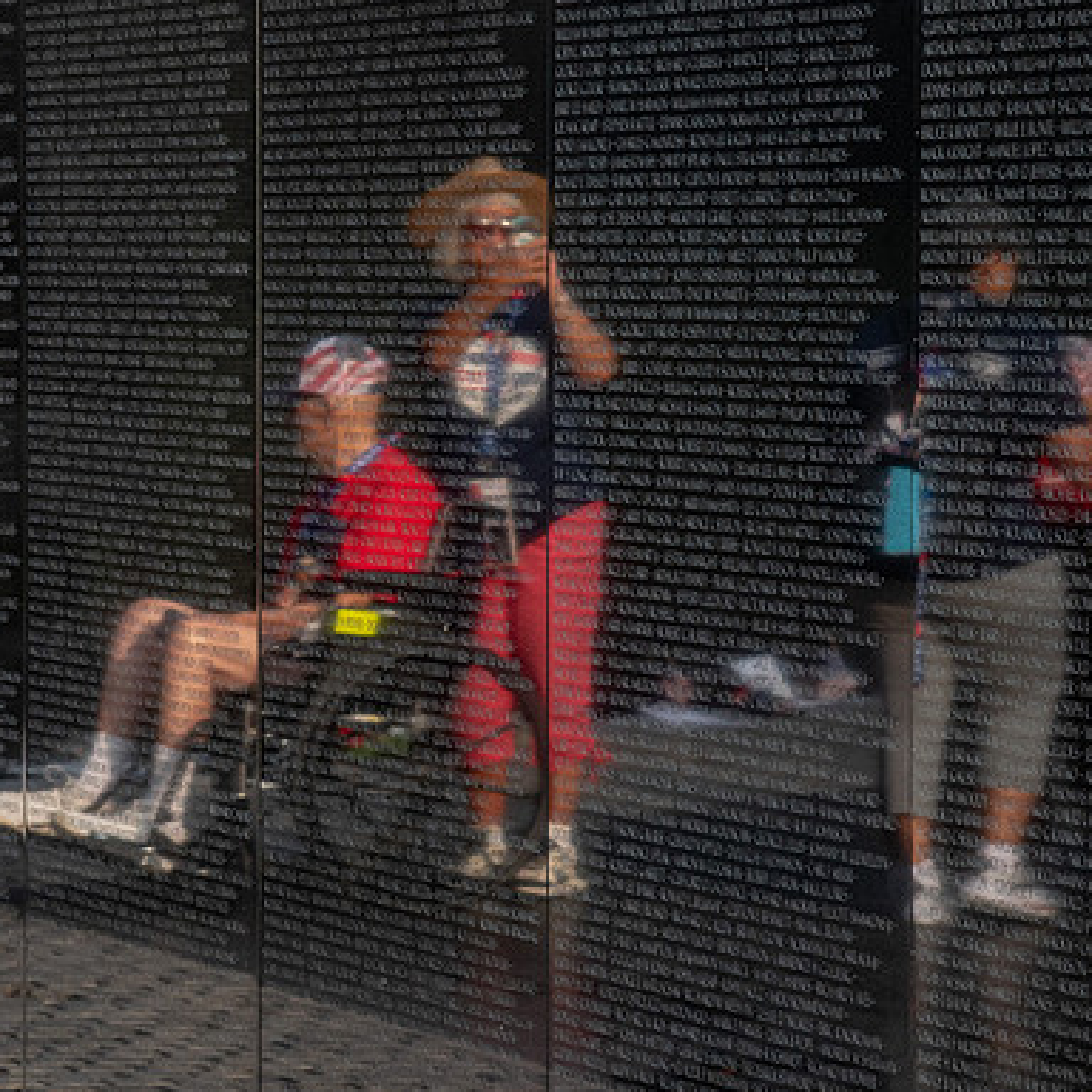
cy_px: 589
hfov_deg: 8.8
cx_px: 421
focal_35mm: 198
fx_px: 7067
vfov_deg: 8.8
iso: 1100
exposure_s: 1/125
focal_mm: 92
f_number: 9
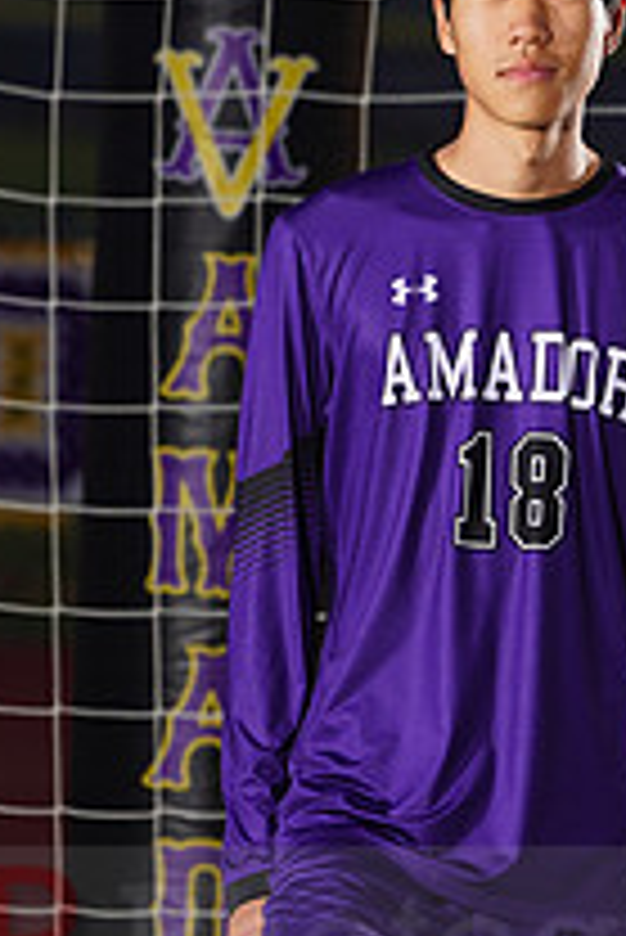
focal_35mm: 765
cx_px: 444
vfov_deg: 2.7
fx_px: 19919
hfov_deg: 1.8
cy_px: 909
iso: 200
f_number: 7.1
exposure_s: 1/200
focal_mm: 274
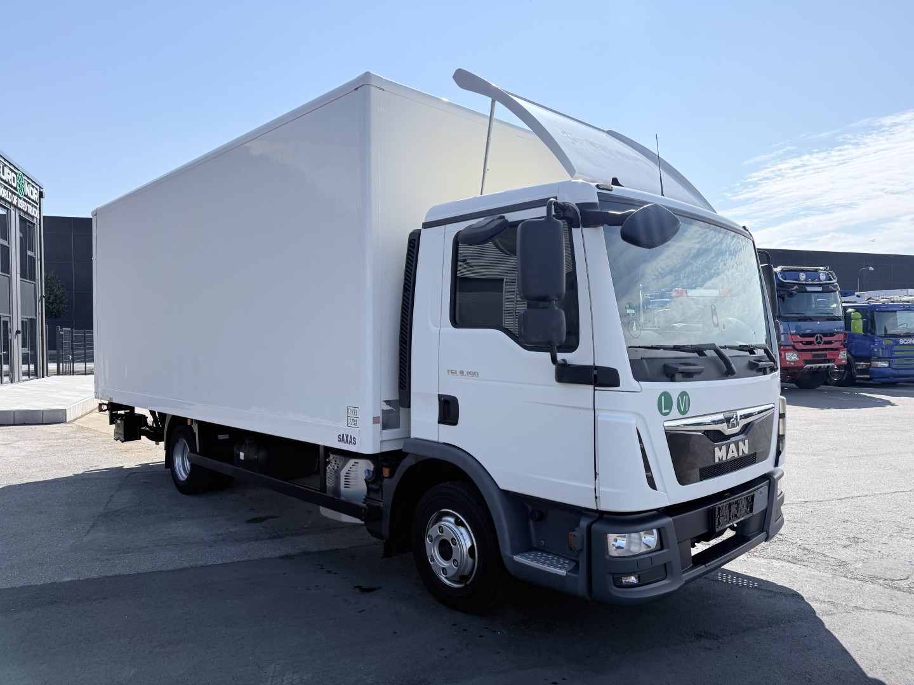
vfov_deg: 56.8
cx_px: 457
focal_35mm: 24
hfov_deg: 71.6
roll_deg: -0.2
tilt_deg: -1.8
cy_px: 342
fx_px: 634
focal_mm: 6.76
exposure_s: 1/4167
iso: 100
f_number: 1.78
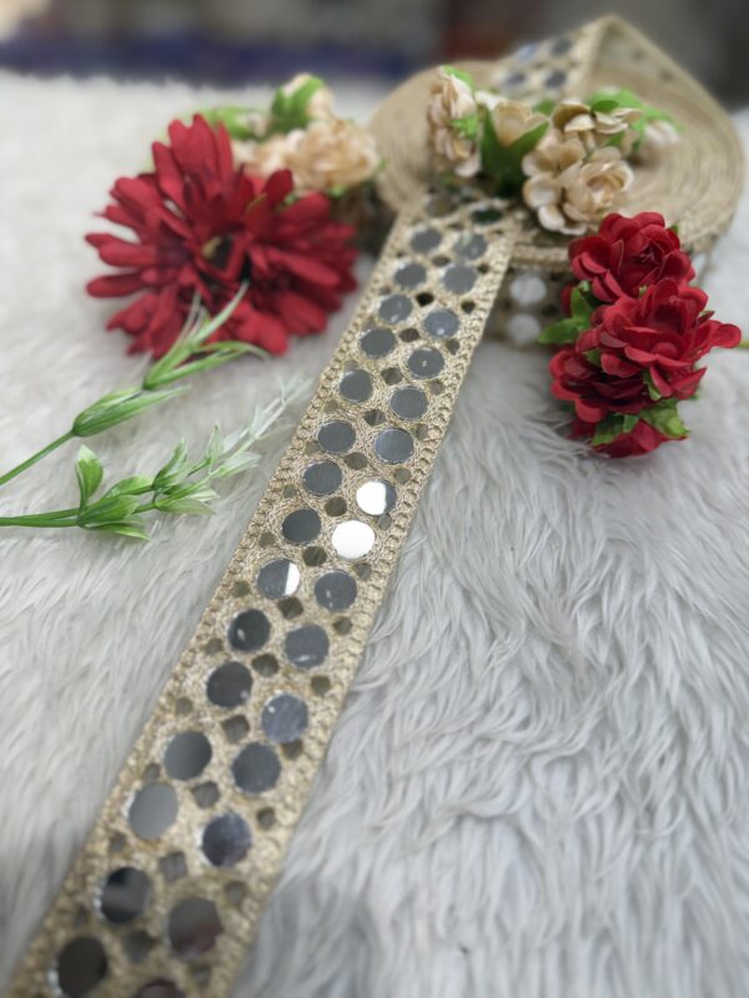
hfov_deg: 56.8
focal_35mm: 24
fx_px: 692
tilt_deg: -51.2
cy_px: 499
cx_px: 374
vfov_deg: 71.6
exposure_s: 1/223
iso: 80
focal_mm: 6.76
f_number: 1.78
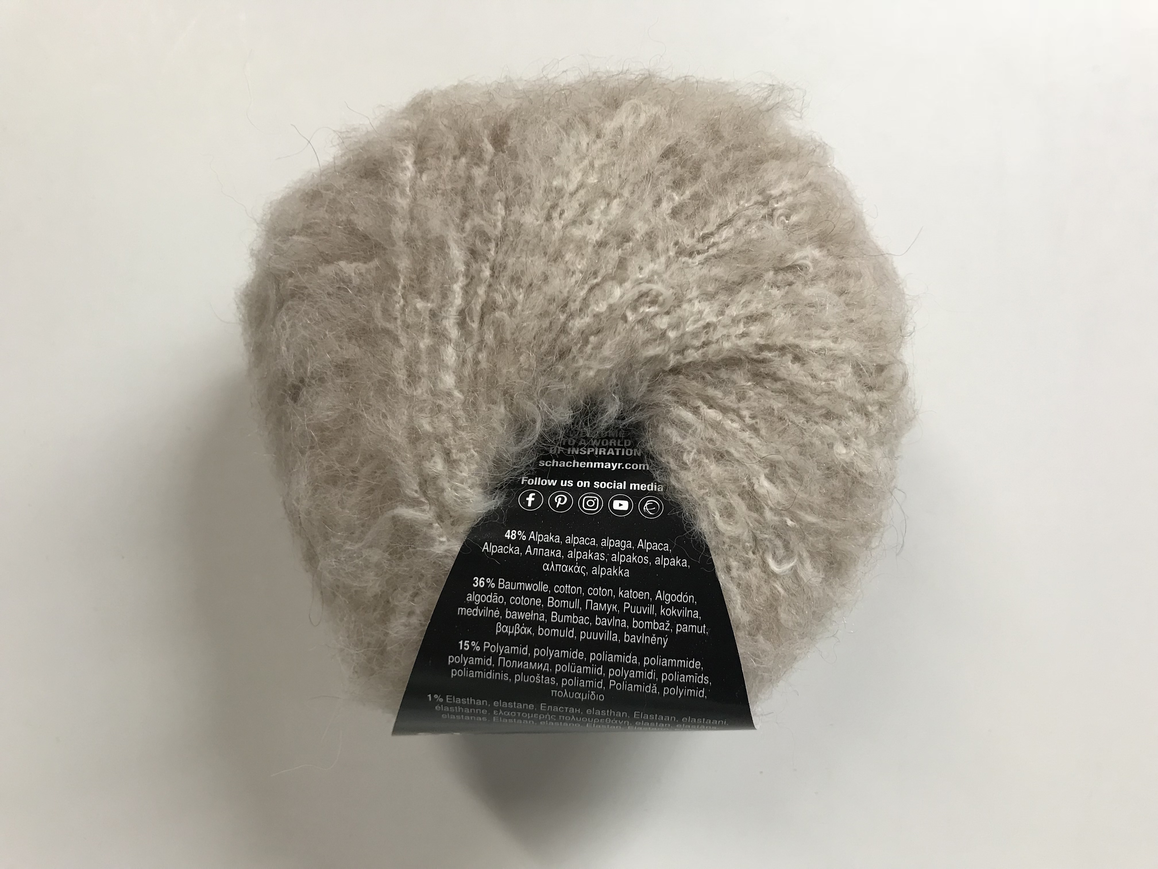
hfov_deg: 63.4
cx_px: 579
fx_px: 937
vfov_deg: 49.7
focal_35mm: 28
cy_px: 434
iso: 40
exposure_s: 1/17
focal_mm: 3.99
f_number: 1.8
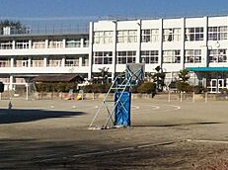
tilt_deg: +2.3
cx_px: 298
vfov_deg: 17.1
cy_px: 61
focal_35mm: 86
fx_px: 565
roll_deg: +0.3
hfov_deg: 20.7
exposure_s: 1/3185
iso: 32
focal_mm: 3.3
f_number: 2.4
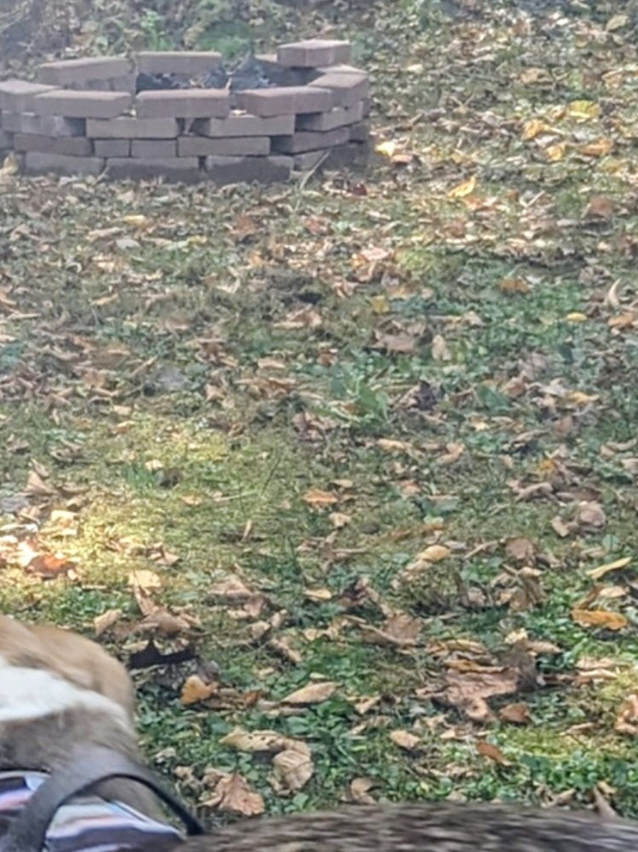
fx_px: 2704
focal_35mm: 110
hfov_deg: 13.2
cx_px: -23
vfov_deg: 17.6
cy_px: 781
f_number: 1.73
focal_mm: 4.38
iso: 63
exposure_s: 1/251
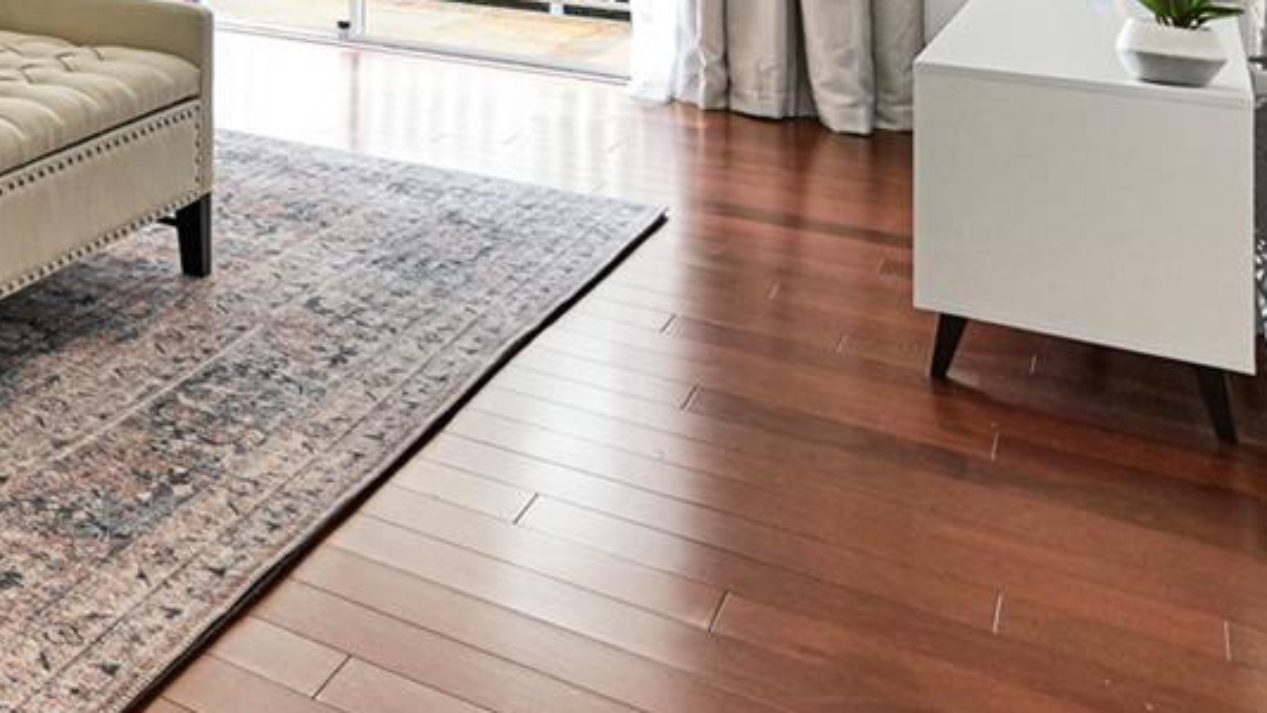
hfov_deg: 31.9
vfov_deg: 23.6
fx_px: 1478
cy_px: -238
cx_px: -473
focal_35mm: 44
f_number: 4
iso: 100
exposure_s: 1/50
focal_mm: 14
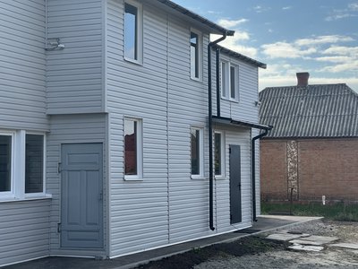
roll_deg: +0.7
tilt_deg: +2.7
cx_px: 179
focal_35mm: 77
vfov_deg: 19.1
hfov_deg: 25.3
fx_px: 796
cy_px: 134
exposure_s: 1/473
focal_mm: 9
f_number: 2.8
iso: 32
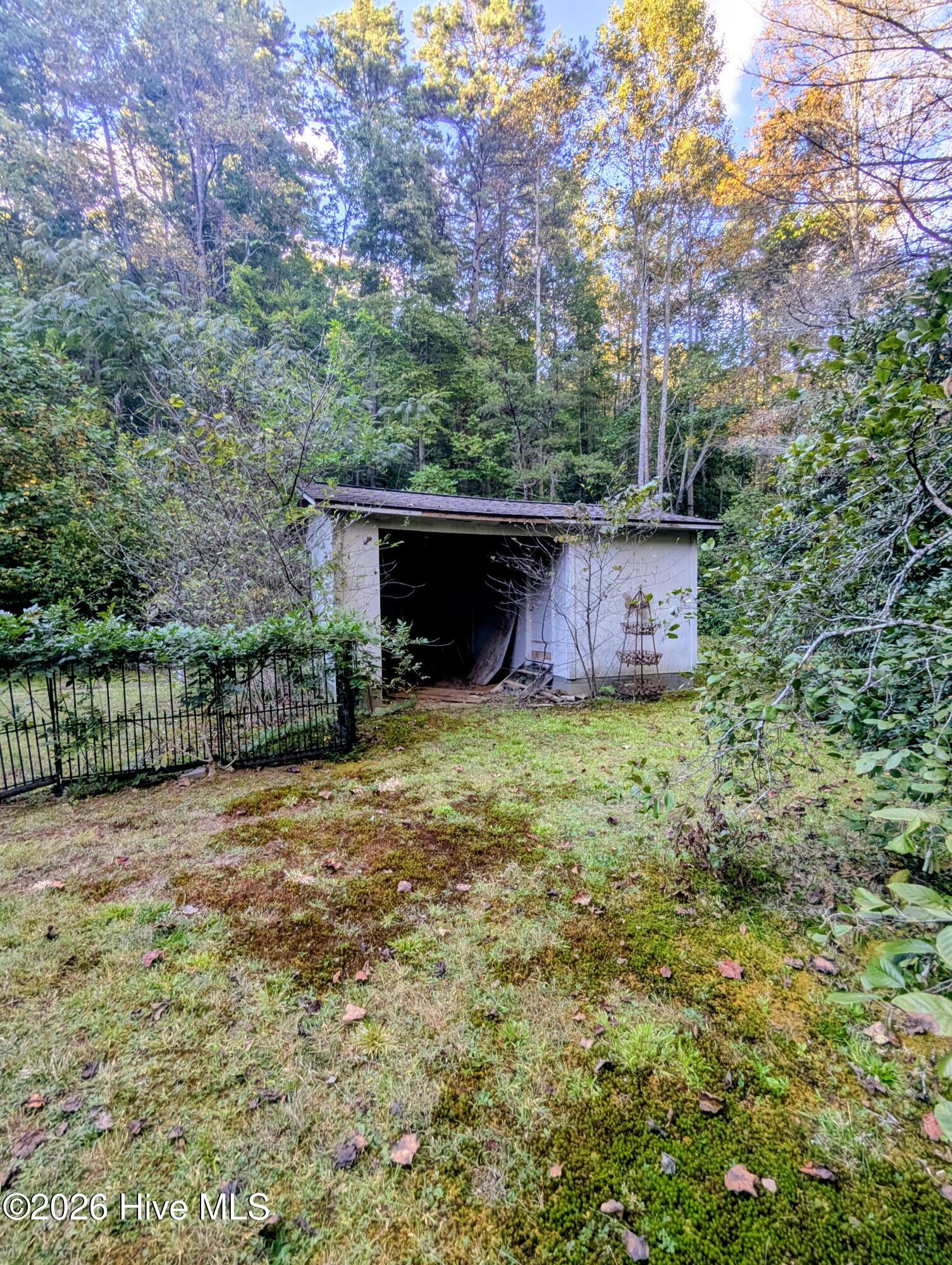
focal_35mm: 16
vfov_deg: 94.4
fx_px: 585
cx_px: 476
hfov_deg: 78.2
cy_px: 632
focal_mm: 2.35
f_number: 2.2
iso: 42
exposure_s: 1/212
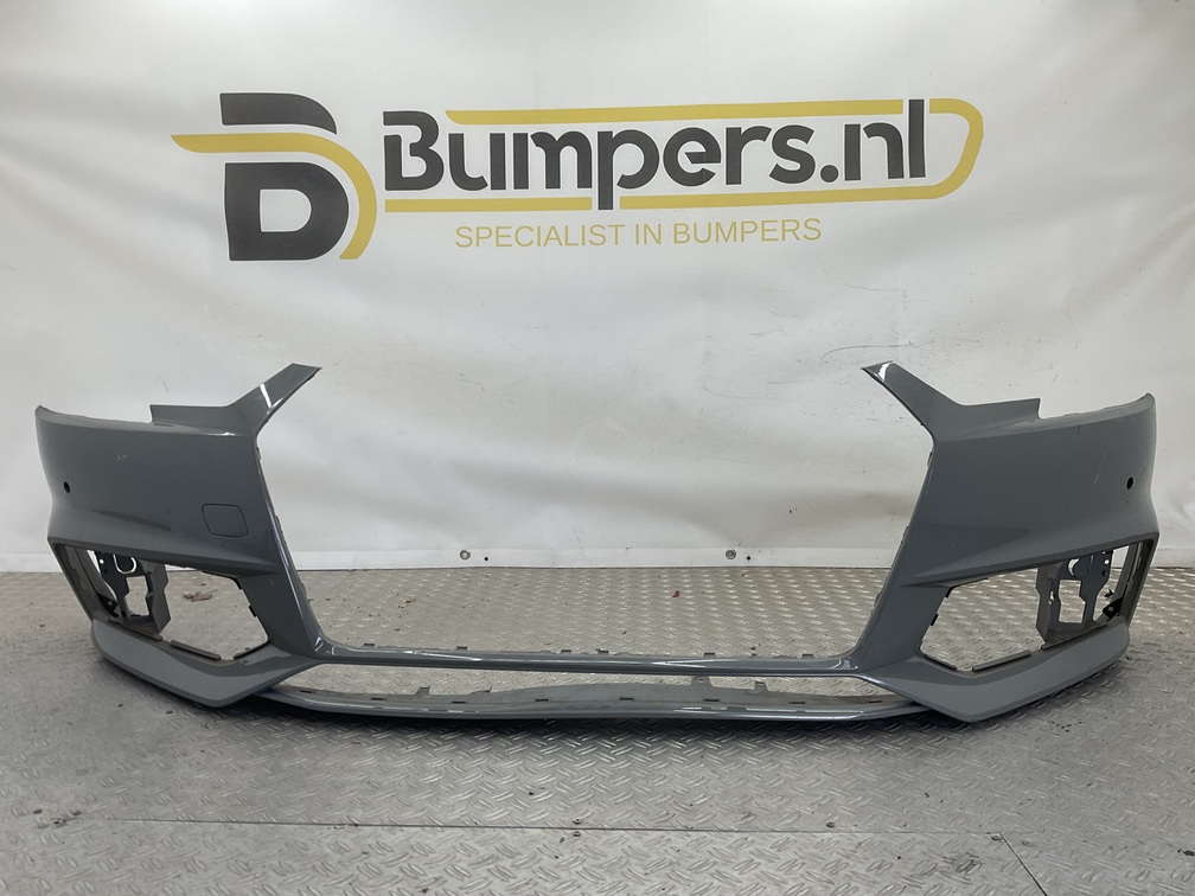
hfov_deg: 61.7
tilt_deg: -6.7
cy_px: 448
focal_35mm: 29
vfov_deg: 48.2
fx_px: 1001
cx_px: 598
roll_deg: -0.7
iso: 16
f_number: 1.8
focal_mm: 3
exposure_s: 1/120
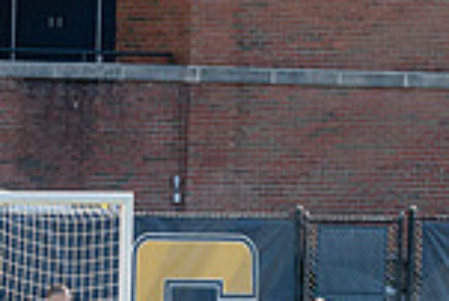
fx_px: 9613
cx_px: 639
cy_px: 490
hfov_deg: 2.7
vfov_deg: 1.8
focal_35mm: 770
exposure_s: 1/1000
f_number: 4
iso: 640
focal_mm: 200
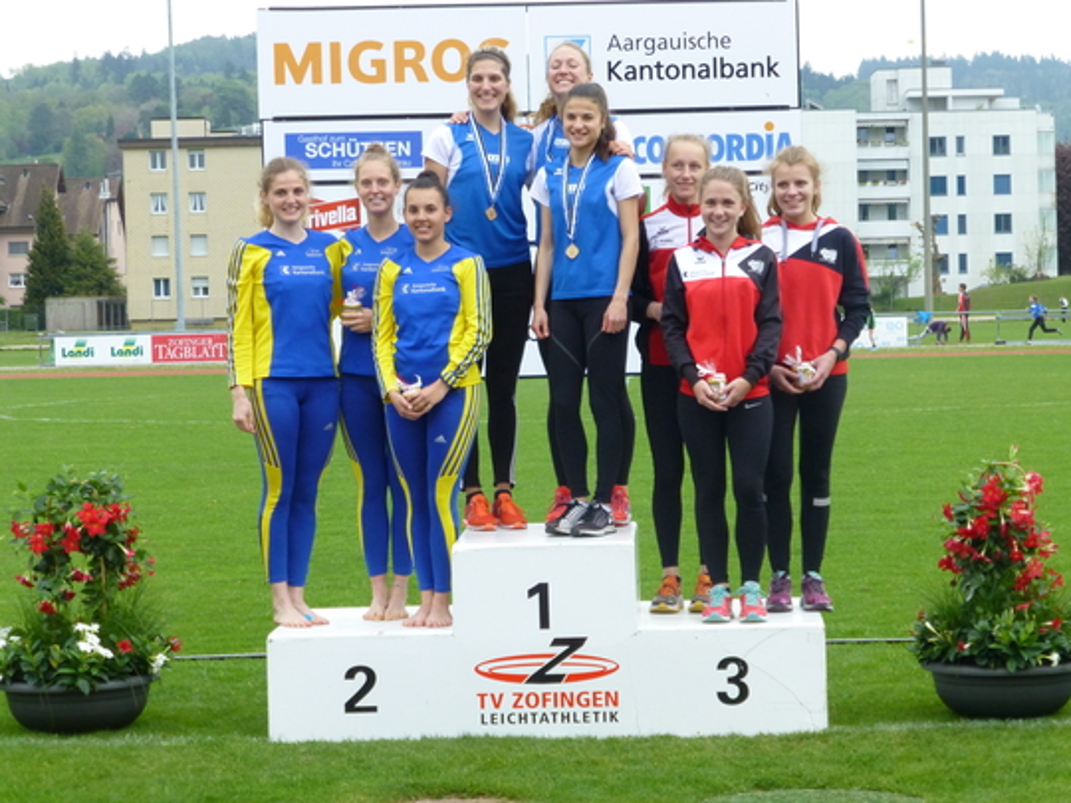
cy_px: 402
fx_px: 3156
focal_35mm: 102
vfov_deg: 14.5
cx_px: 536
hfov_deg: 19.3
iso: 400
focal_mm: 18.2
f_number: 5.3
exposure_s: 1/250
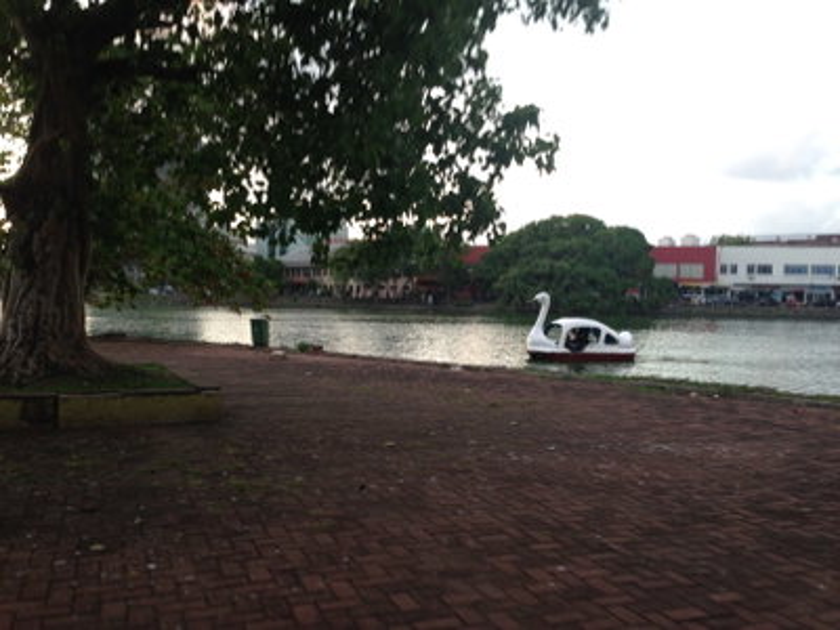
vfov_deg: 42.9
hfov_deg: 55.4
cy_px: 315
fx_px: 801
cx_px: 420
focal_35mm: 33
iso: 64
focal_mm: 4.12
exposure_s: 1/60
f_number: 2.4
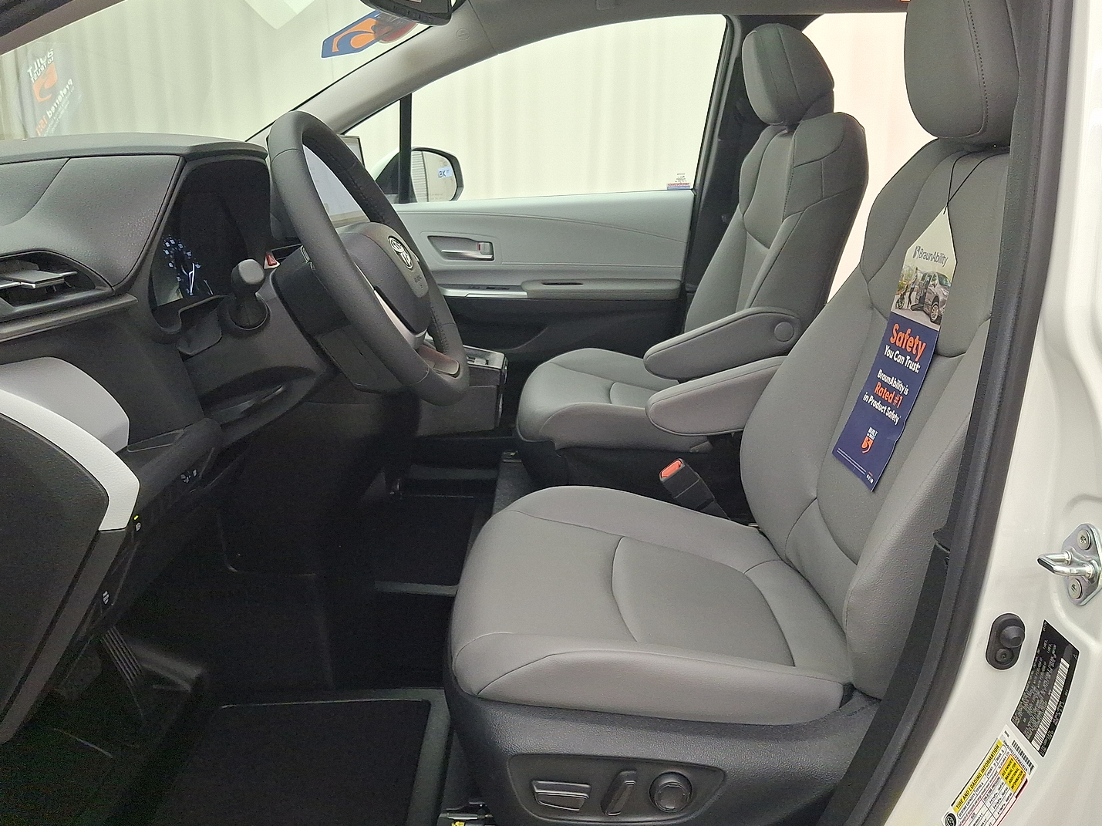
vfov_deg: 49.7
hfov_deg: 63.3
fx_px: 891
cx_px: 599
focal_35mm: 28
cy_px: 384
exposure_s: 1/120
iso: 79
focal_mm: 4.69
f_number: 1.8
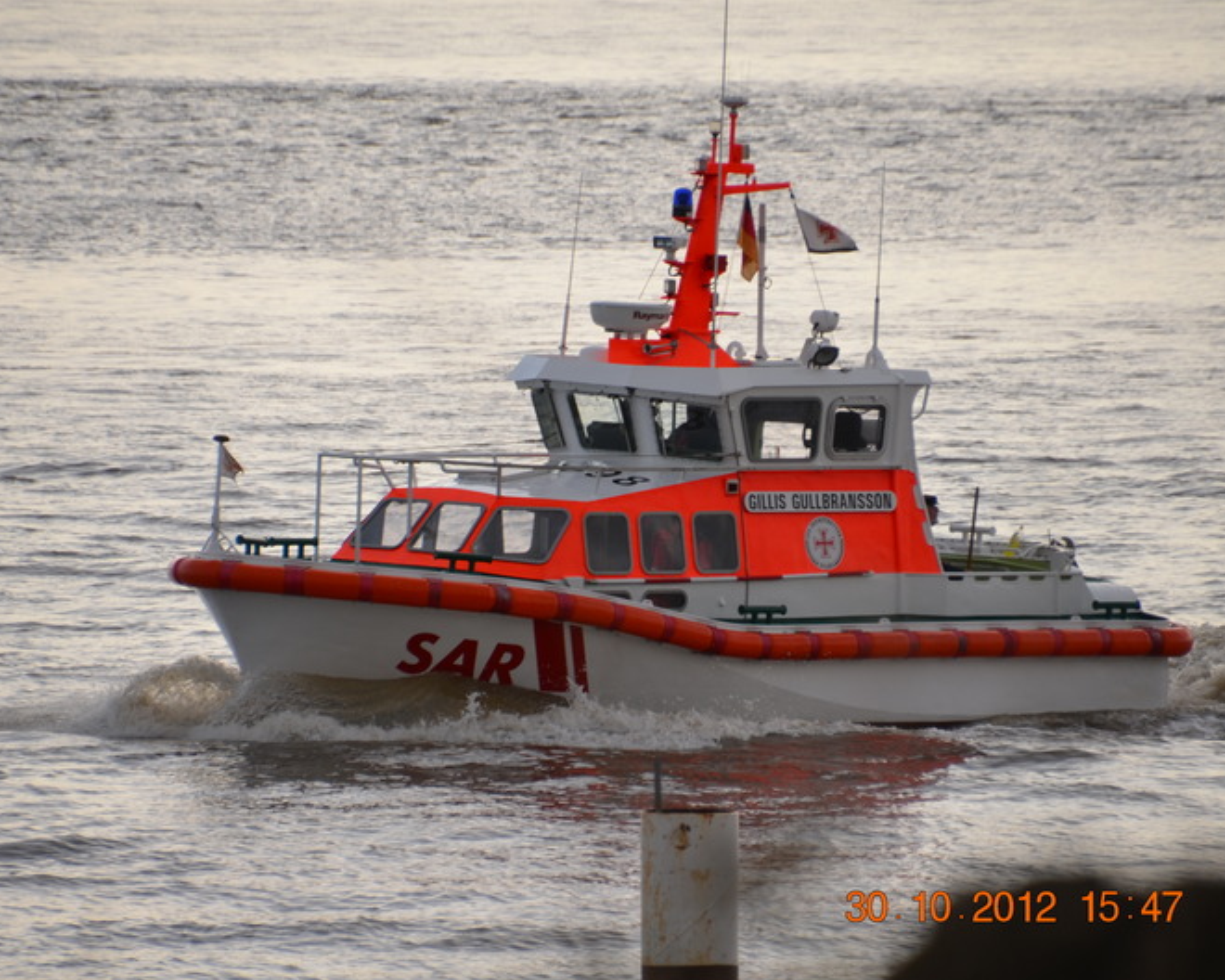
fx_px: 16677
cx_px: 581
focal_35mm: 460
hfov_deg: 4.2
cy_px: 490
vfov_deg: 3.4
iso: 200
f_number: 7.1
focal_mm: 270
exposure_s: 1/800
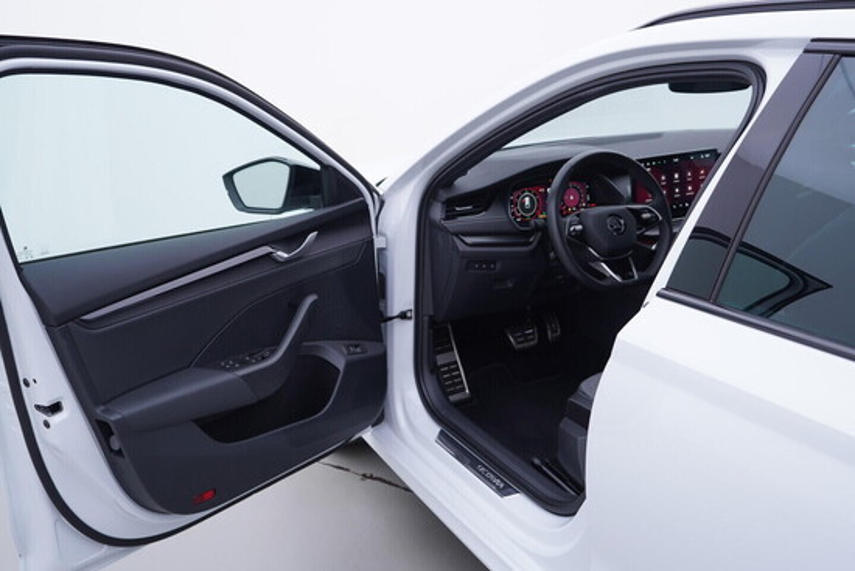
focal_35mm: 36
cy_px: 286
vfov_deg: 36.9
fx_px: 855
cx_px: 428
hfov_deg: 53.1
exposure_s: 1/60
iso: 125
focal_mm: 24
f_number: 3.5
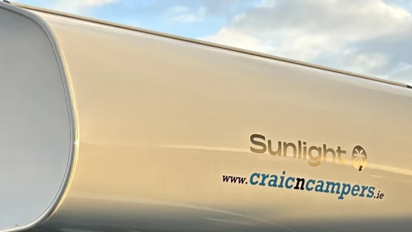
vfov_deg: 10.3
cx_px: -7
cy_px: 424
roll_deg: +1.4
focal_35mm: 111
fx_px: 1212
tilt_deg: -2.2
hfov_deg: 18.7
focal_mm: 5.7
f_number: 1.5
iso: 50
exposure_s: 1/242
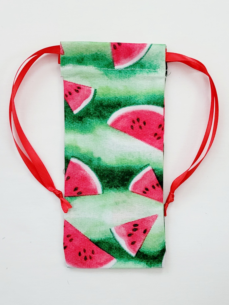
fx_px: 229
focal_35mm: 26
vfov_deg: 67.3
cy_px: 152
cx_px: 114
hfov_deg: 53.1
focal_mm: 5.4
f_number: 1.8
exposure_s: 1/40
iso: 400
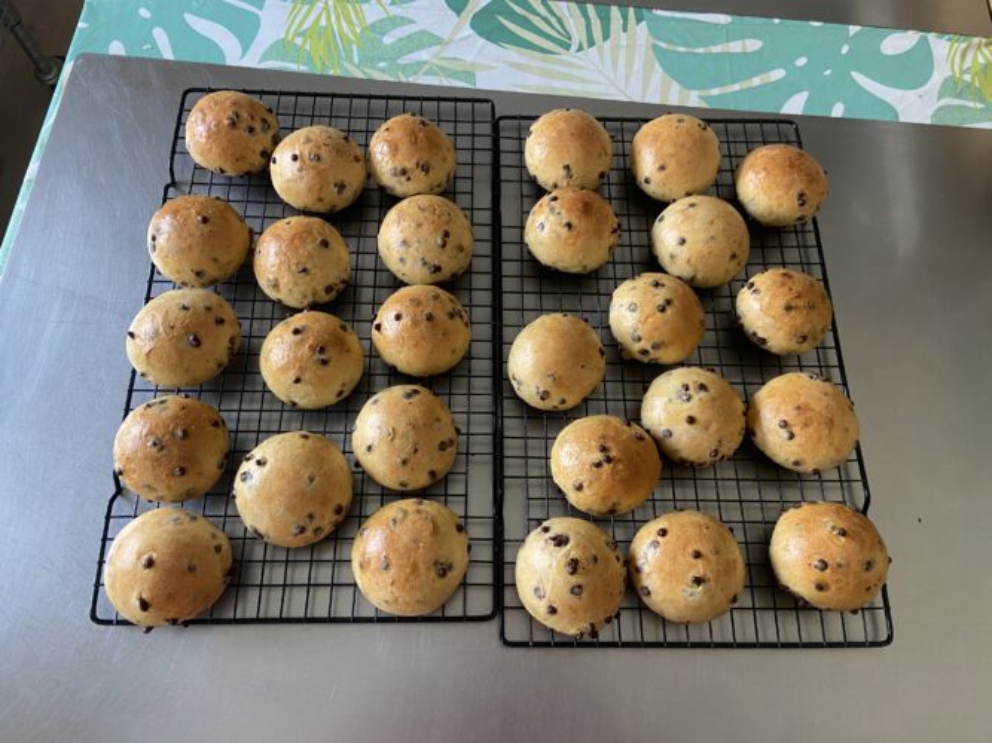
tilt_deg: -69.8
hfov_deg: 67.3
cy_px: 372
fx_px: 745
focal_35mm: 26
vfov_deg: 53.0
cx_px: 496
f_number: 1.8
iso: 125
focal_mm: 4.25
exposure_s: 1/60
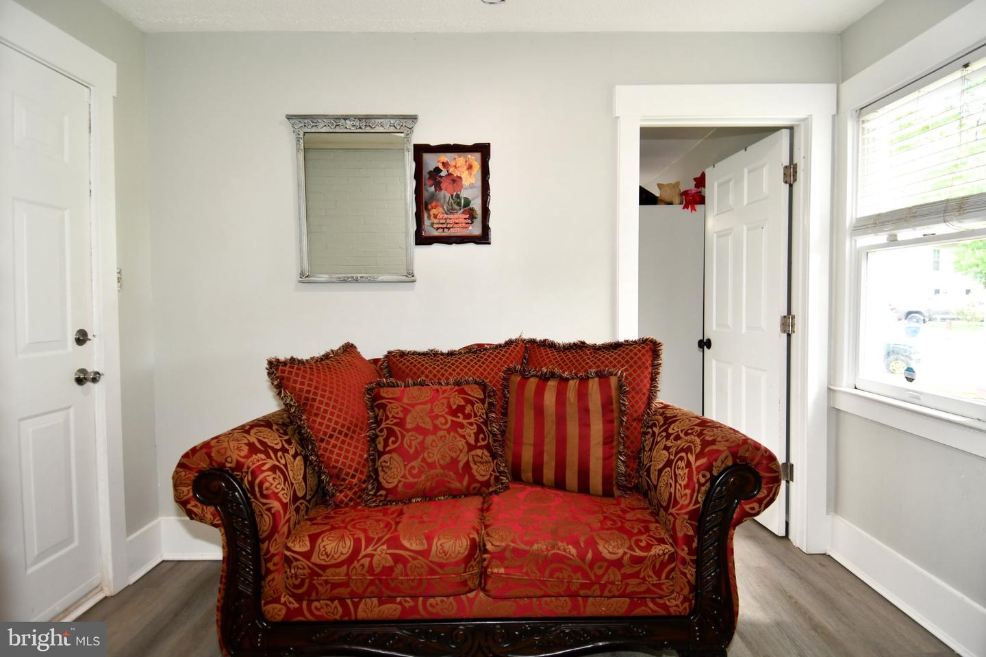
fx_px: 493
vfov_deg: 67.4
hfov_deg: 90.0
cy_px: 328
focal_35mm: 18
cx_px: 493
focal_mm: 12
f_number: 4
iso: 400
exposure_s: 1/60
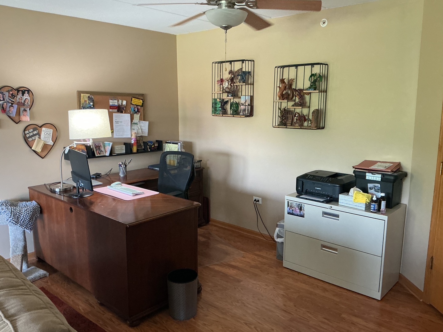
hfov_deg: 61.7
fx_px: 371
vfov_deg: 48.2
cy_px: 166
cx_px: 222
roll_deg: -0.1
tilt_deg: -9.6
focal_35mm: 29
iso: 200
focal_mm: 3
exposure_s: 1/60
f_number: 1.8
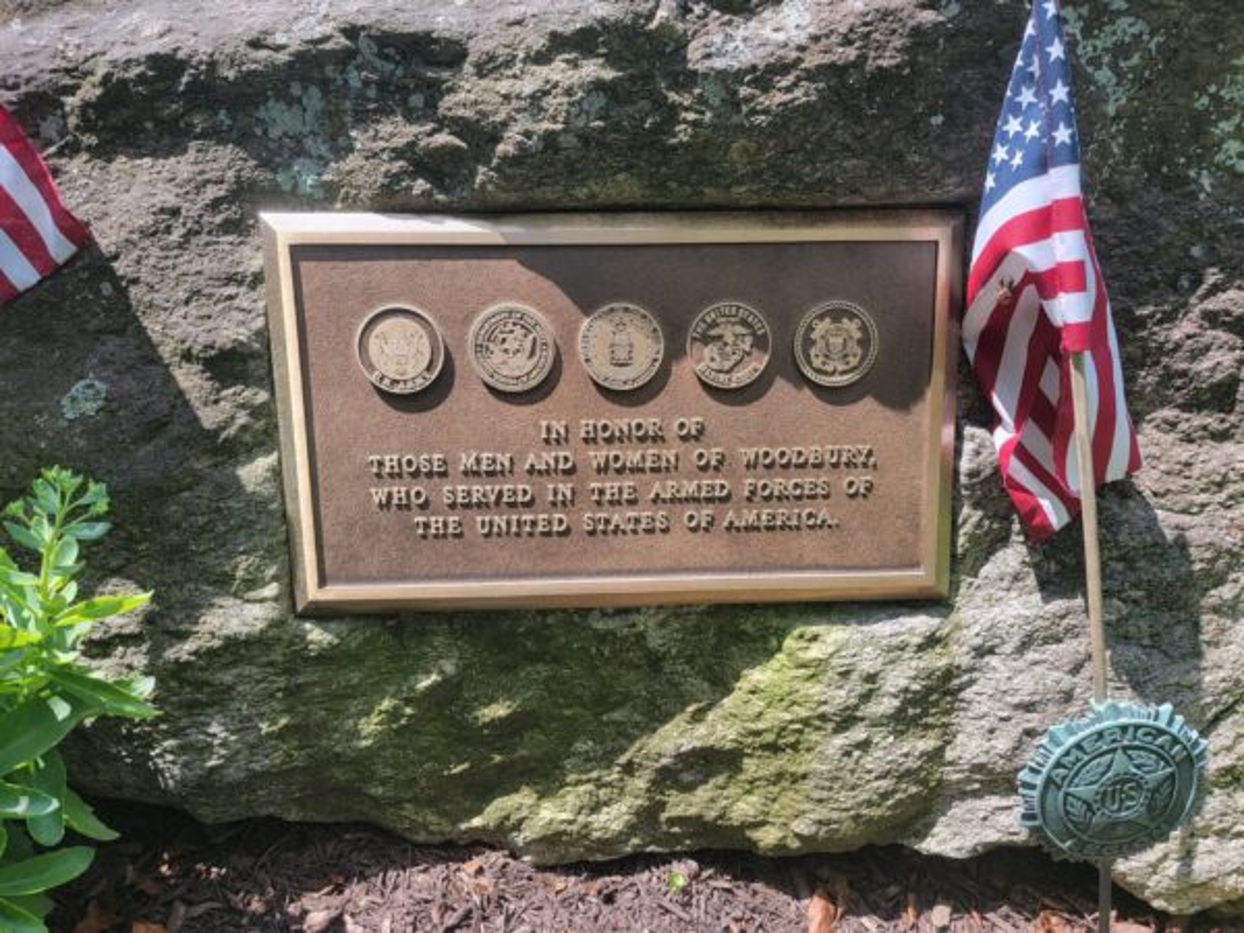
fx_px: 862
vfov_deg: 56.8
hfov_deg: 71.6
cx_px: 622
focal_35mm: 24
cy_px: 466
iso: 16
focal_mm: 6.7
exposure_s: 1/212
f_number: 1.8
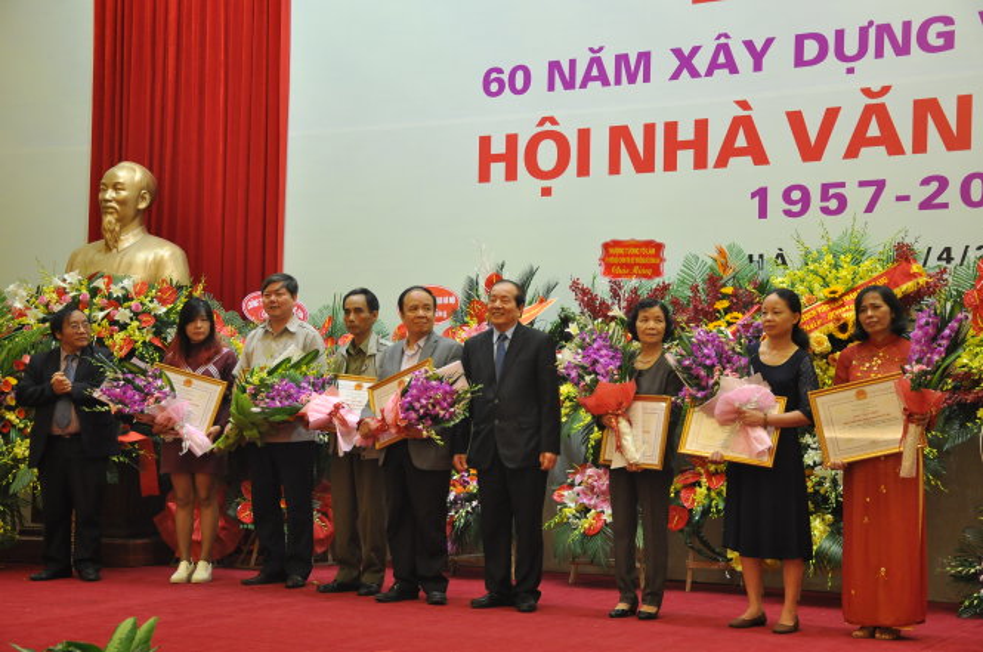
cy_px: 326
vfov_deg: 22.5
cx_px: 492
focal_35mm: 60
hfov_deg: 33.5
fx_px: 1636
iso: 800
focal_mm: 40
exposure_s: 1/50
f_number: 4.5
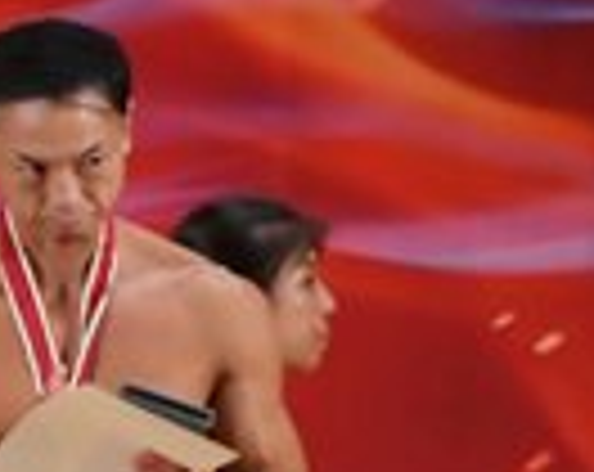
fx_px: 16840
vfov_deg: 1.6
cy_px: 616
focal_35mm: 960
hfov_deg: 2.0
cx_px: -1091
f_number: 5.6
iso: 3200
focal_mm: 116
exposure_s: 1/400
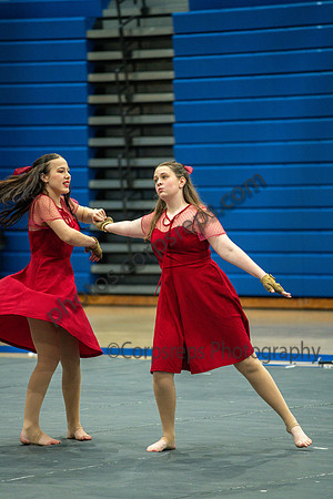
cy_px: 250
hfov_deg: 6.9
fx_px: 2775
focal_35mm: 200
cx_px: 166
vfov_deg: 10.3
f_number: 4
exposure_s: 1/500
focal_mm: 200
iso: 6400
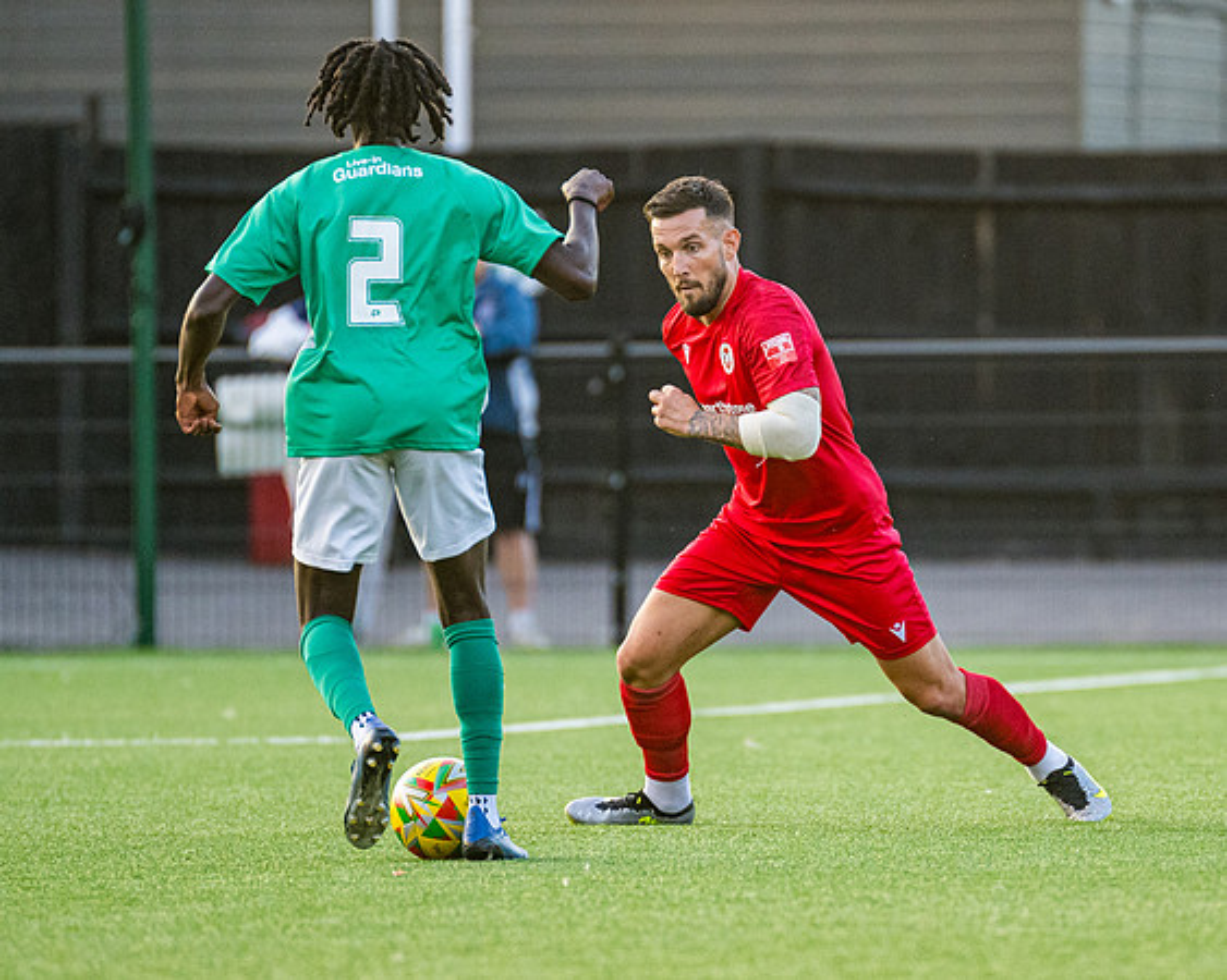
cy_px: 402
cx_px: 898
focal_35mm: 630
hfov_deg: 3.1
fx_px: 22885
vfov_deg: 2.5
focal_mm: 300
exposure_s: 1/1000
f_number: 2.8
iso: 1250
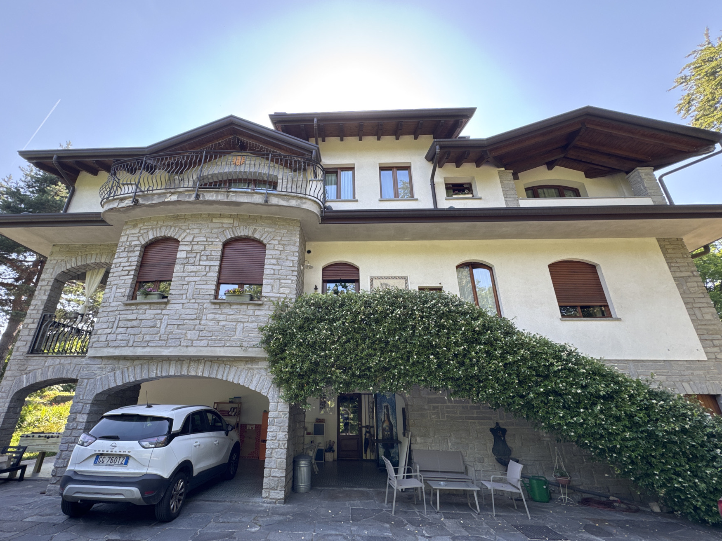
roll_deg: -0.9
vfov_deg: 78.1
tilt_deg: +23.1
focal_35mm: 16
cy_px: 269
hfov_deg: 94.3
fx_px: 334
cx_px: 329
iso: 40
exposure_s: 1/155
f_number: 2.2
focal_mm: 2.22
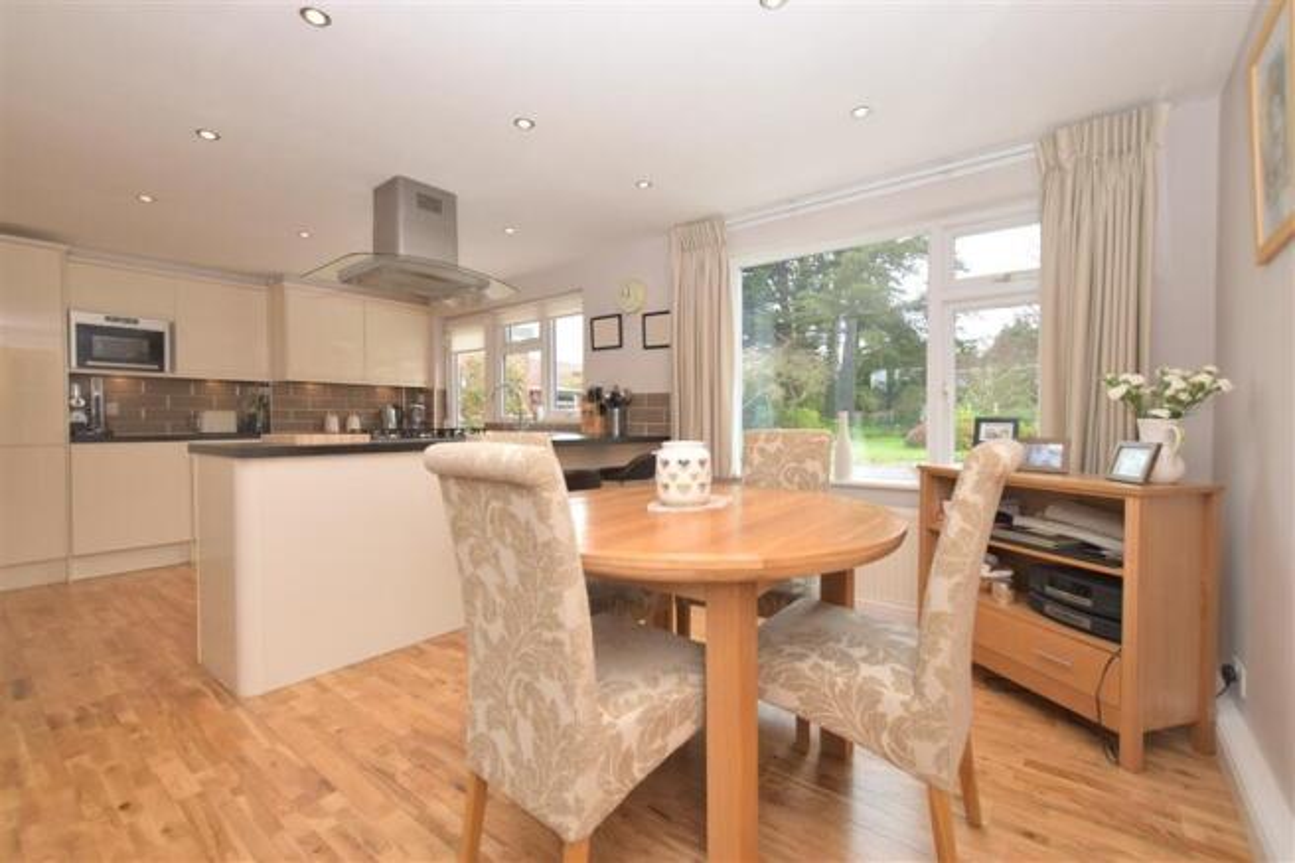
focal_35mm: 15
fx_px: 539
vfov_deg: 77.3
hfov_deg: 100.4
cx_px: 648
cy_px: 432
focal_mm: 10
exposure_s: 1/200
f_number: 6.3
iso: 500
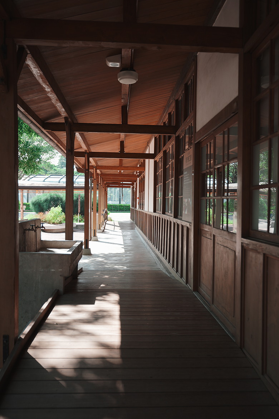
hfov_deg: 39.4
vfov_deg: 56.5
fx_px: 389
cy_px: 210
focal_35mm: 34
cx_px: 140
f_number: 3.5
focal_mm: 33.5
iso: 100
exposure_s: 1/250
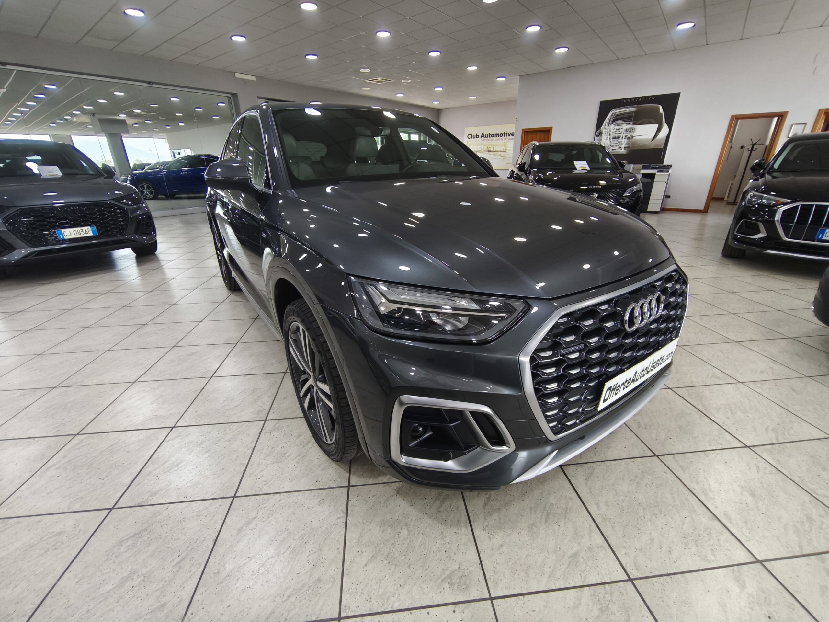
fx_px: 359
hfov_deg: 98.2
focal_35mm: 15
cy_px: 311
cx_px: 414
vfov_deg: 81.7
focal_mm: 1.91
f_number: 2.2
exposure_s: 1/33.3
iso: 320
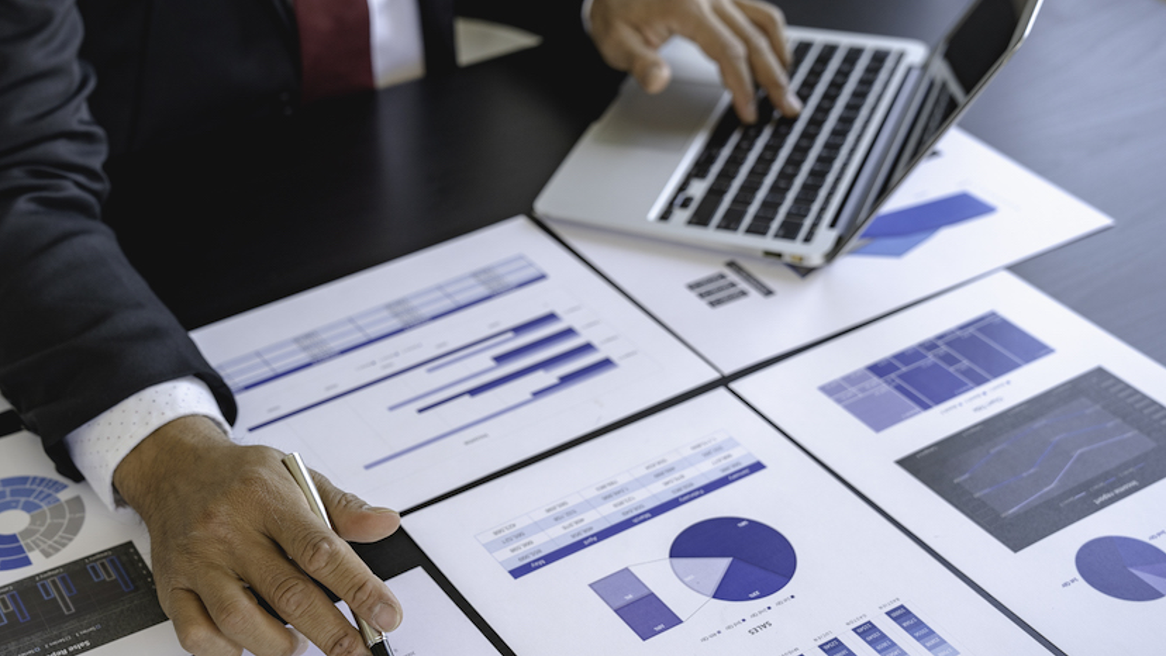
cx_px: 532
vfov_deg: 19.4
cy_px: 370
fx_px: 1917
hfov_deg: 33.8
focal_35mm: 62
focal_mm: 49
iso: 100
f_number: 3.5
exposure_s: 1/160
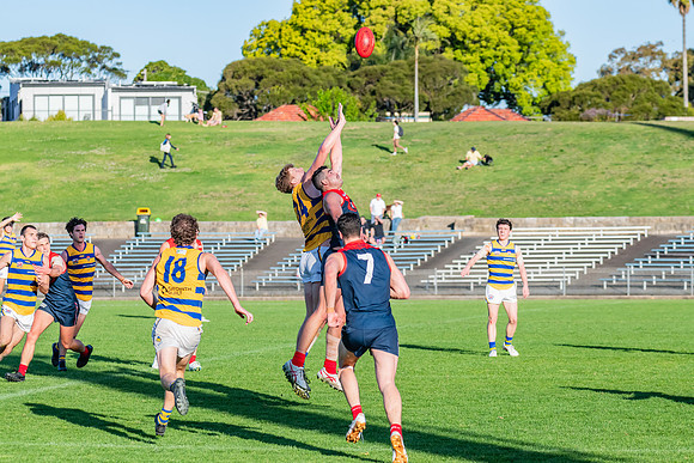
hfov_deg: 11.8
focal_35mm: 174
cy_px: 232
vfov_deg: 7.9
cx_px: 351
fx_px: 3353
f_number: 8
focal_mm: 170
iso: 800
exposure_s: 1/1600
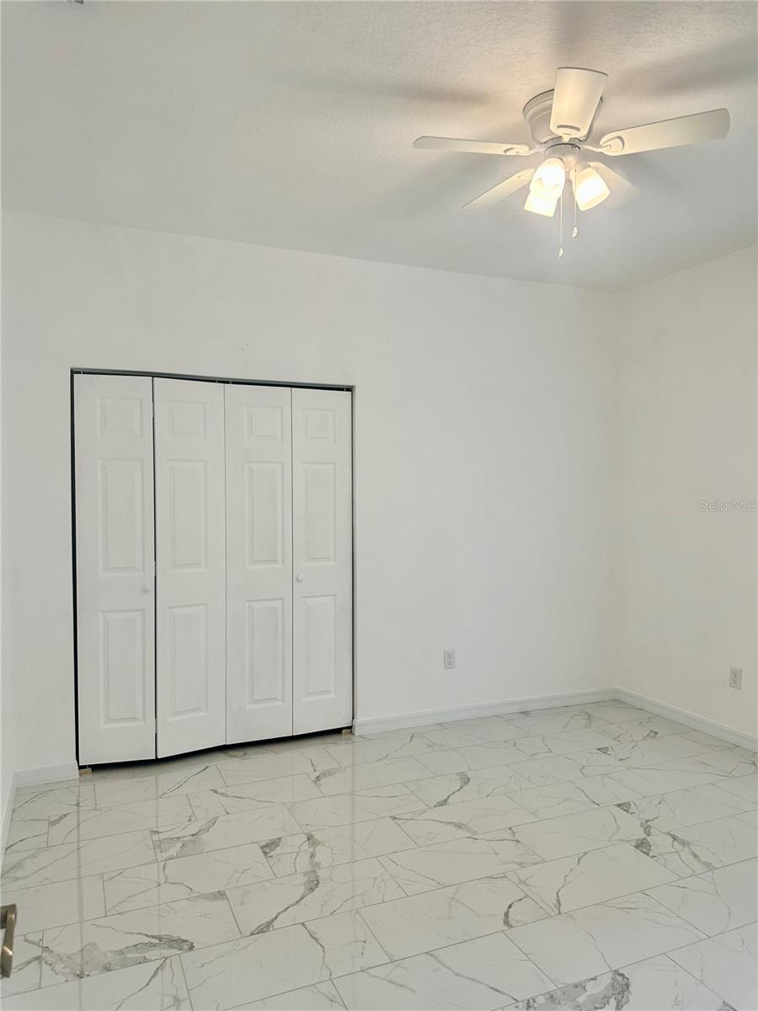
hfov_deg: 56.8
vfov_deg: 71.6
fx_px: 701
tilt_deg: -1.2
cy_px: 506
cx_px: 379
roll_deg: -0.8
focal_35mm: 24
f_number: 1.78
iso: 100
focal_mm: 6.86
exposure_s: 1/153
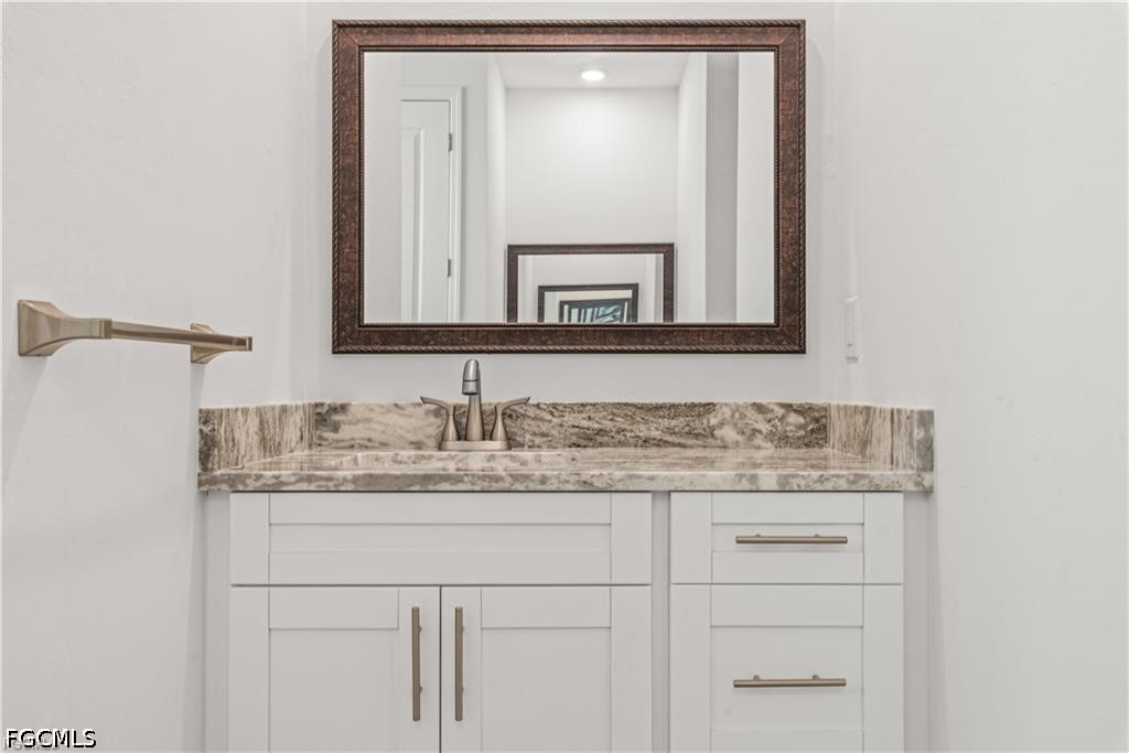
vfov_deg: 43.6
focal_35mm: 30
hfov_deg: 61.9
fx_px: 941
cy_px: 376
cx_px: 564
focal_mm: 30
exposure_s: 1
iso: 100
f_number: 9
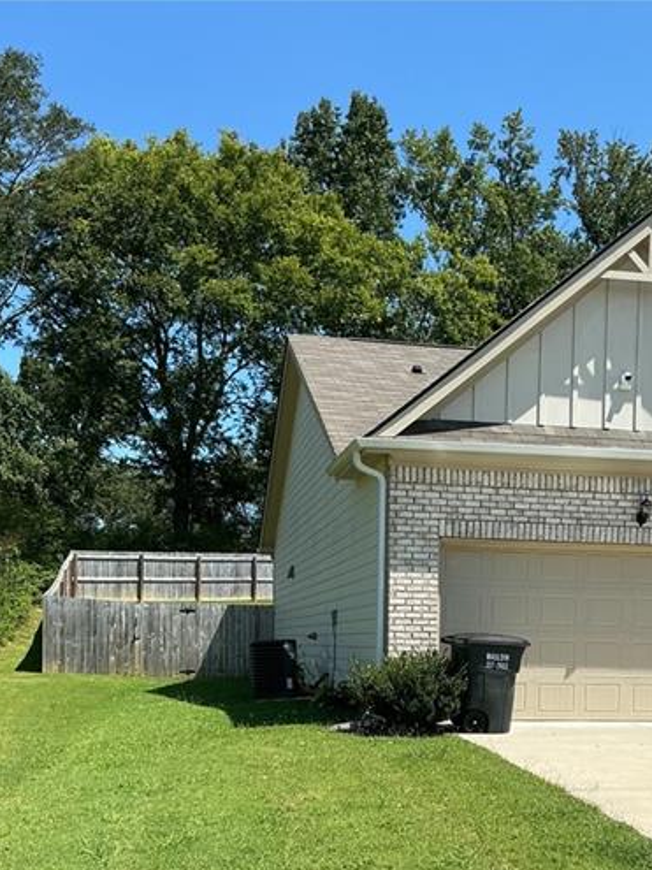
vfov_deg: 40.6
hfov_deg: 32.0
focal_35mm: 45
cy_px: 673
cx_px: 404
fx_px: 1131
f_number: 1.8
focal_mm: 3
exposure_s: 1/1279
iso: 25
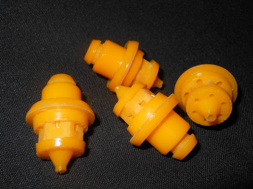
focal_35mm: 33
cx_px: 126
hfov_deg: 55.4
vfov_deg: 42.9
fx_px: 241
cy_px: 94
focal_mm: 5.9
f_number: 11.2
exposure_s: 1/25
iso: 80
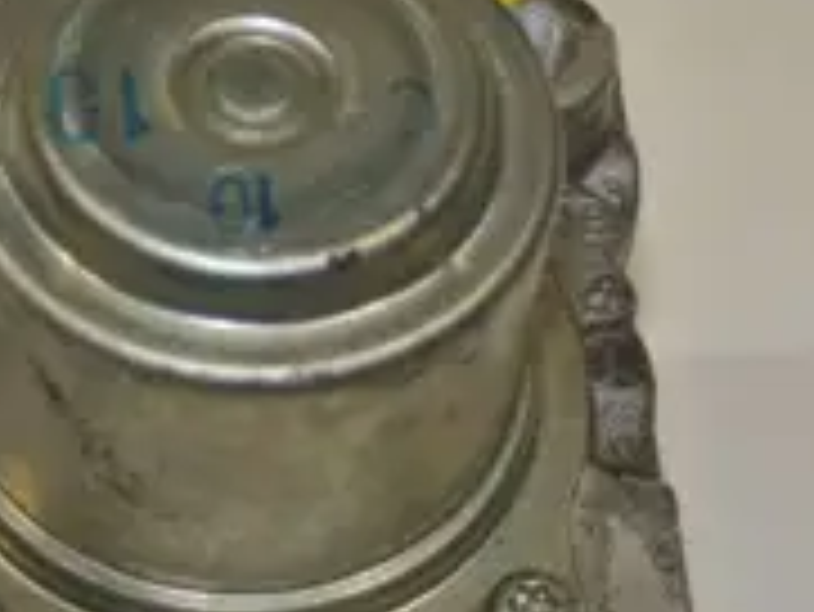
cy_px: 562
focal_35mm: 126
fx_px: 2965
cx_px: 85
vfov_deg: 11.7
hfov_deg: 15.5
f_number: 4.2
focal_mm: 16.3
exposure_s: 1/60
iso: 200
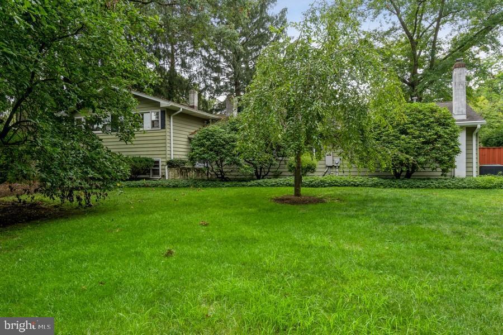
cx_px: 252
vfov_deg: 57.2
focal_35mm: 22
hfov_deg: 78.6
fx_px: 307
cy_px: 168
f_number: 11
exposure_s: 1/30
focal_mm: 22
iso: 160
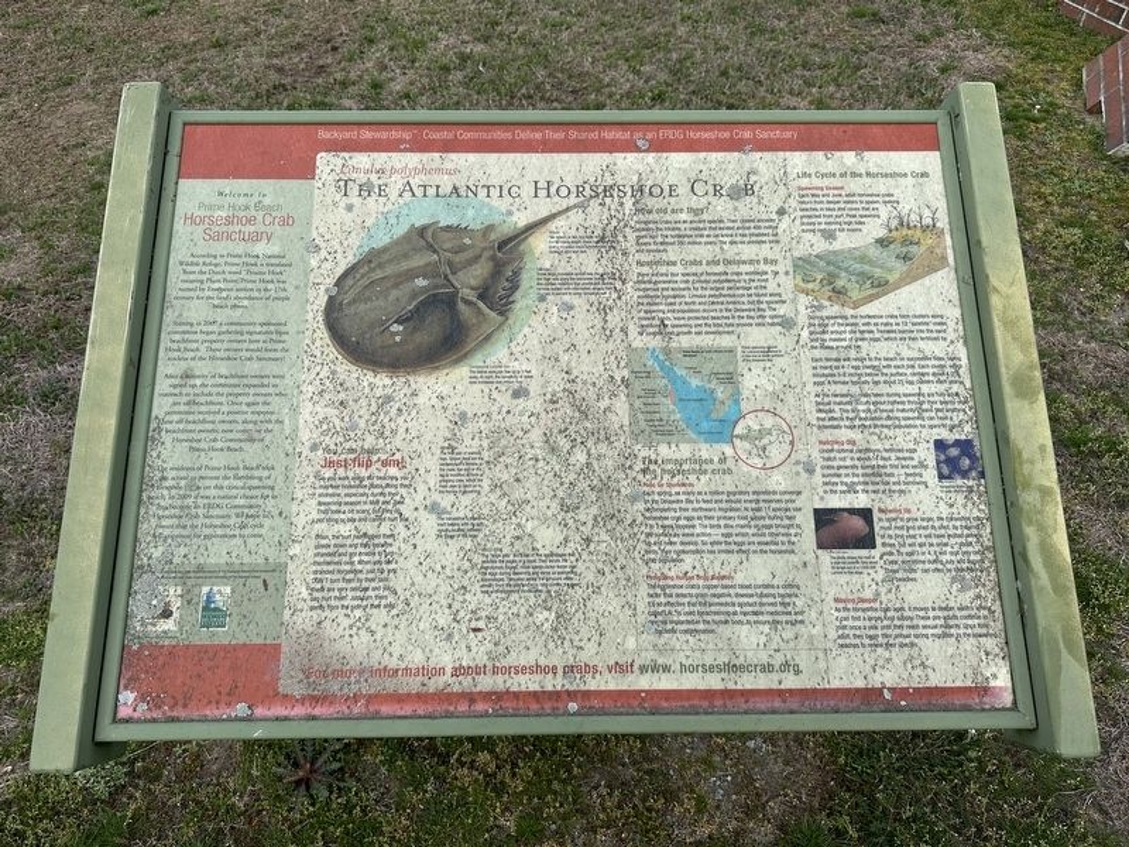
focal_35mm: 24
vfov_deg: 56.8
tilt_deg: -47.6
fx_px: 783
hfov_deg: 71.6
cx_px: 564
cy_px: 424
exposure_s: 1/1198
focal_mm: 6.86
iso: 80
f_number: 1.78
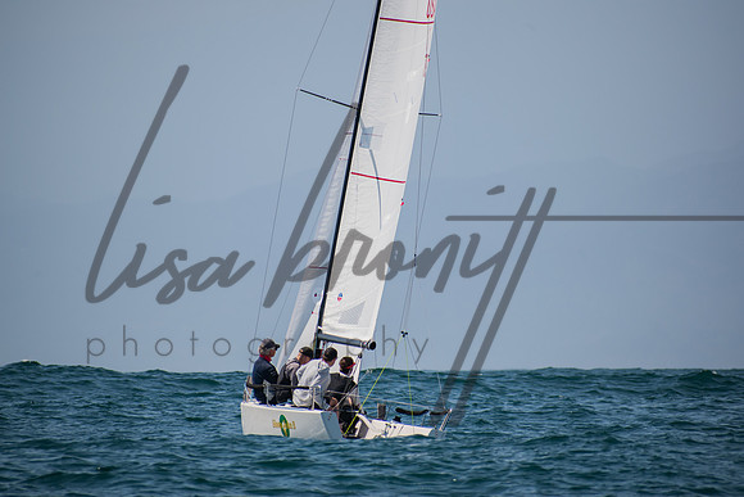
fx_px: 9302
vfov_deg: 3.1
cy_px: 248
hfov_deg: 4.6
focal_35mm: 450
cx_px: 372
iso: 200
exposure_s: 1/1000
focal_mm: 300
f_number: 6.3
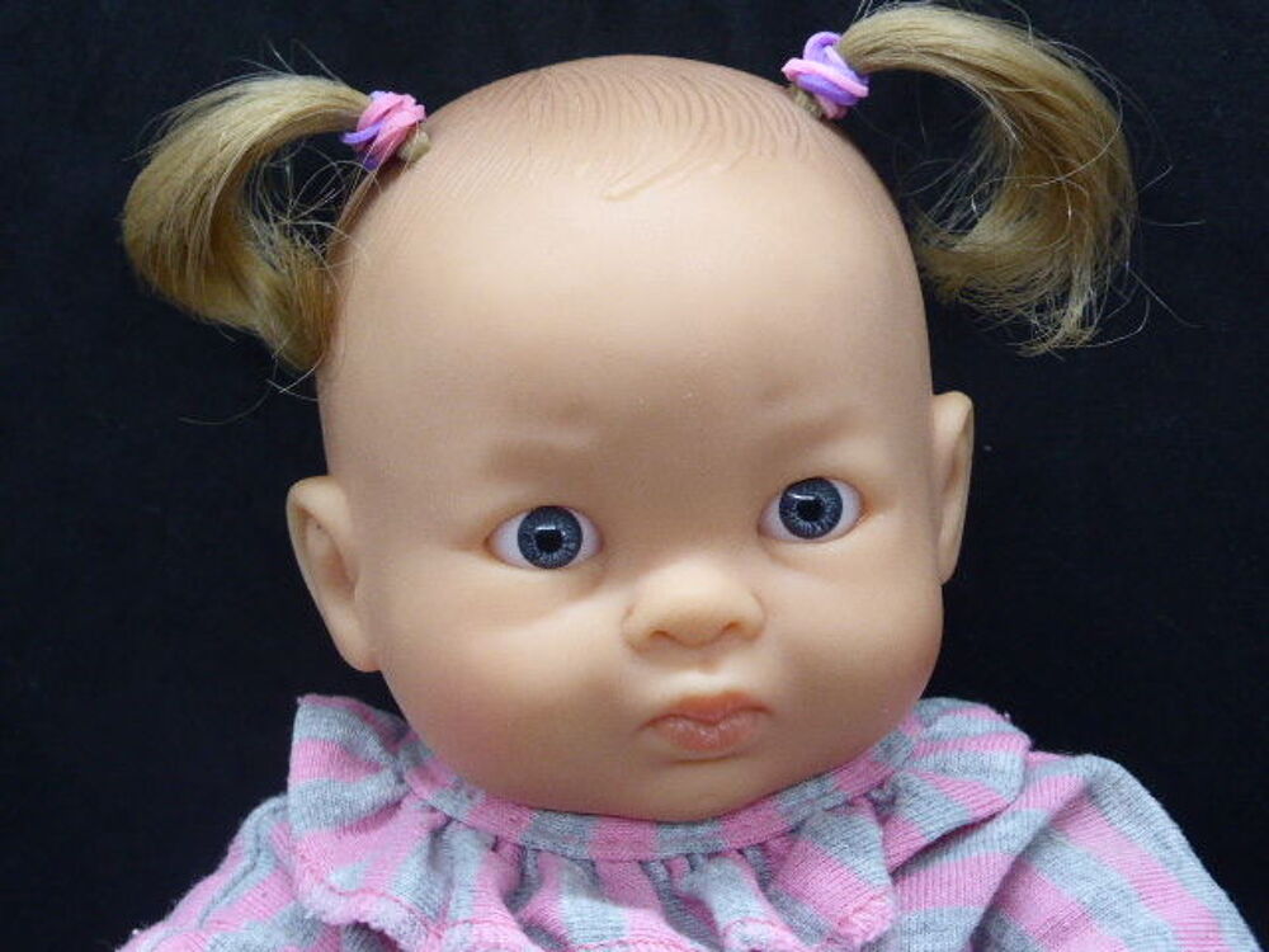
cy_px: 476
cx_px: 634
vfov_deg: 17.4
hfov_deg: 23.0
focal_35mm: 85
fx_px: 3116
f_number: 5.1
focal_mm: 14.2
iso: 400
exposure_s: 1/60
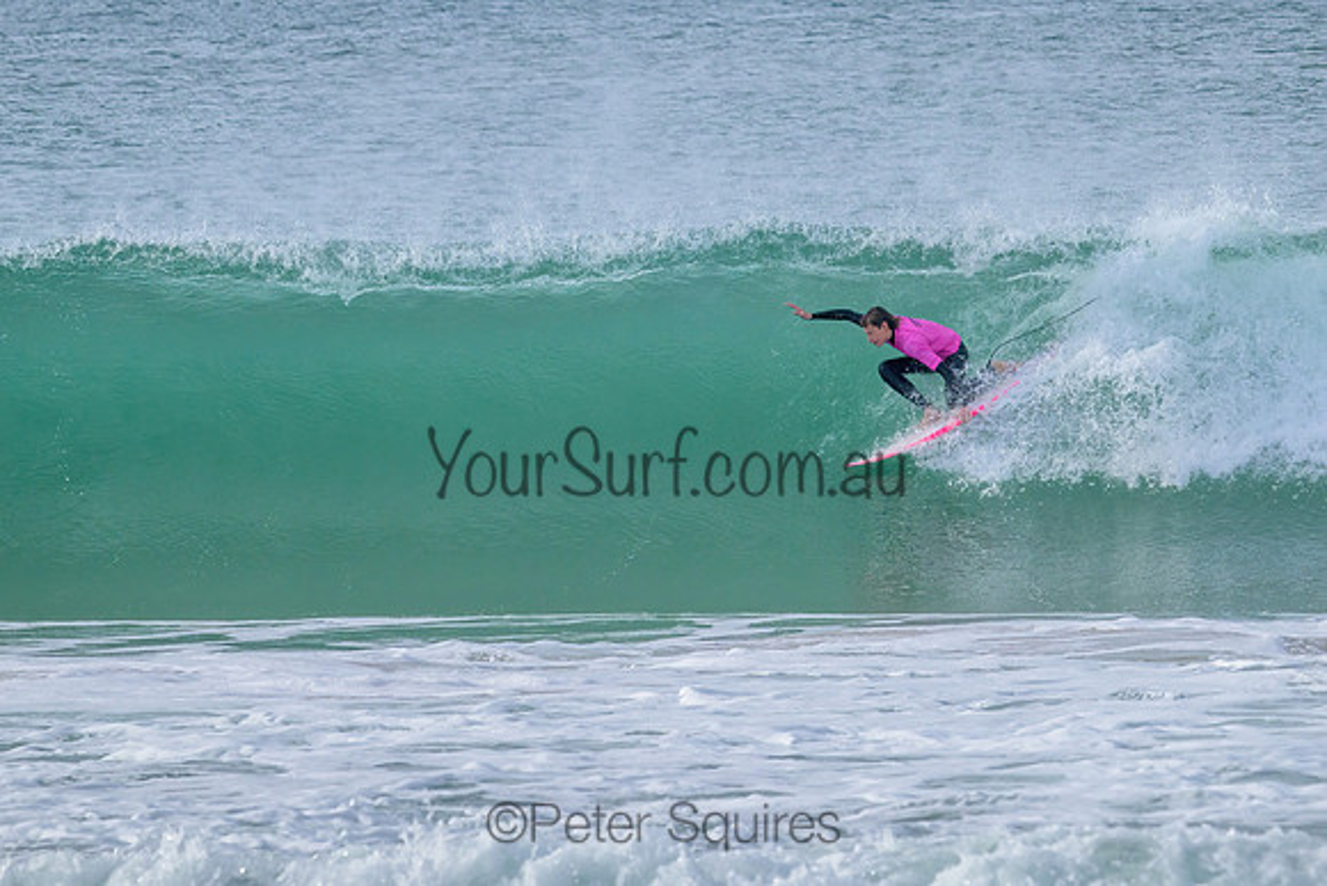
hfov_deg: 3.3
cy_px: 276
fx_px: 23336
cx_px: 711
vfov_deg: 2.2
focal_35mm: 633
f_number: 11
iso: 1100
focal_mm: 460
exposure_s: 1/1600
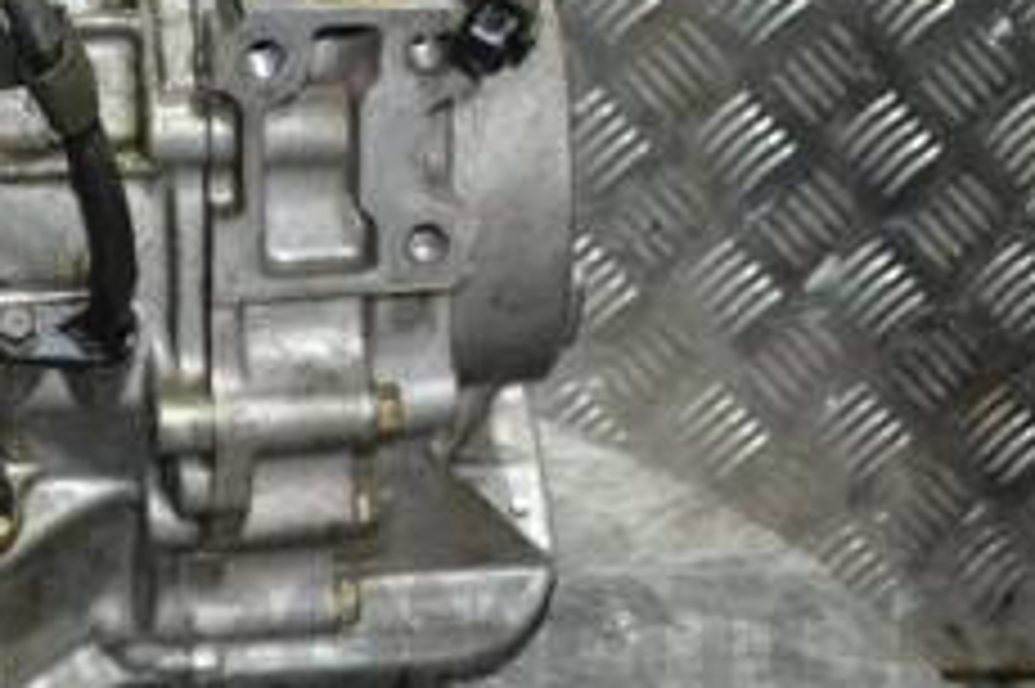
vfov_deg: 10.2
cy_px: 45
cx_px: -144
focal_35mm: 133
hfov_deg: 15.0
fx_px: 3821
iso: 2800
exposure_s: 1/60
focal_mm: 34
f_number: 5
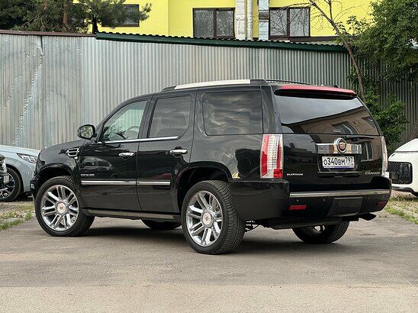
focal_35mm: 77
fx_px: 929
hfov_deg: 25.4
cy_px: 156
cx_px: 209
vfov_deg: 19.1
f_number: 2.8
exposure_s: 1/99
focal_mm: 9
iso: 160
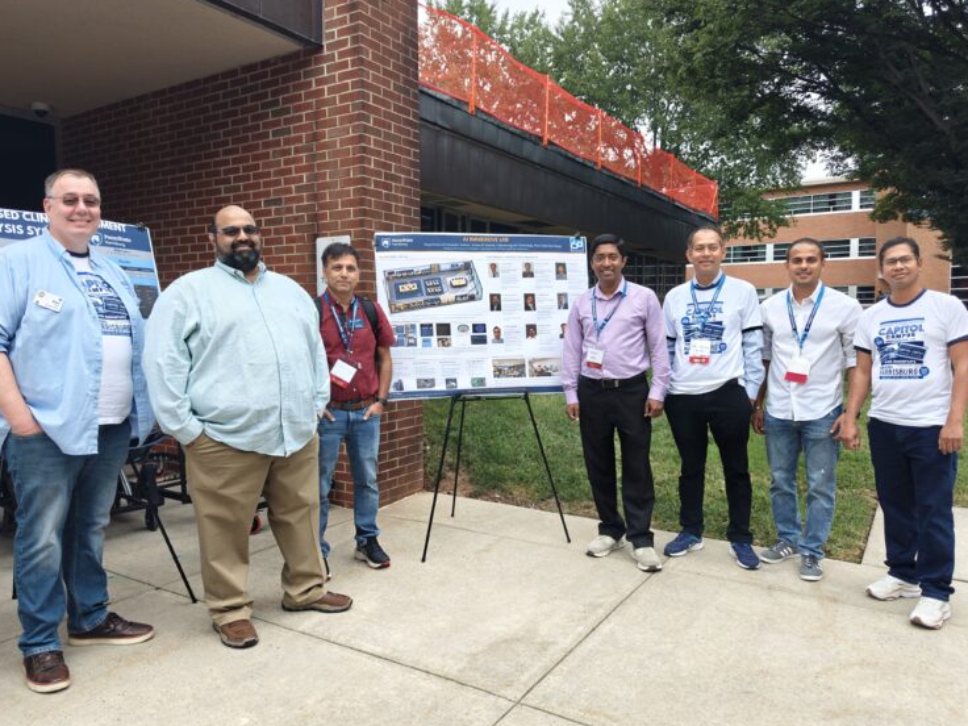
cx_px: 475
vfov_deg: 56.8
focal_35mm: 24
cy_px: 372
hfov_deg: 71.6
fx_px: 671
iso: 50
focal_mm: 6.06
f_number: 1.6
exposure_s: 1/240
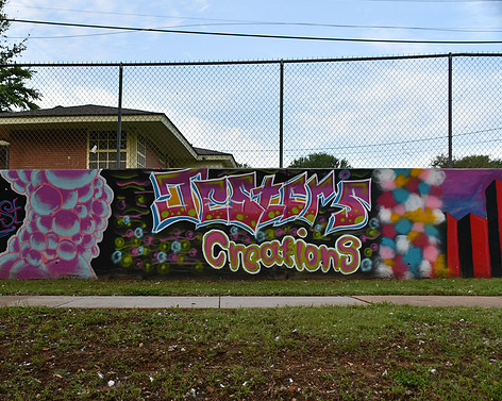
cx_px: 197
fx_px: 668
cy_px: 199
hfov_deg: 41.0
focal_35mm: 45
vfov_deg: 33.4
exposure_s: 1/250
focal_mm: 26
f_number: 6.3
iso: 200
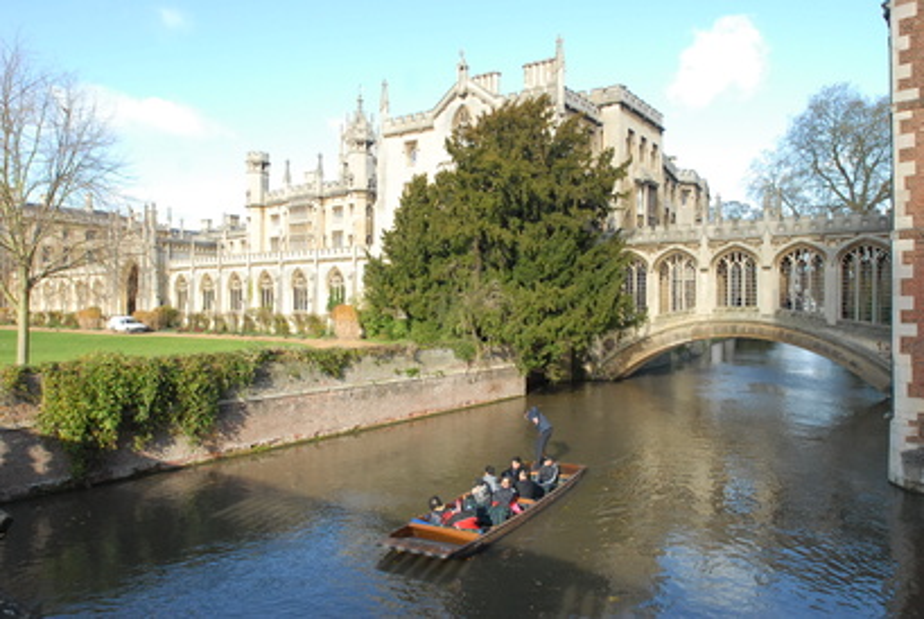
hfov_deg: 70.4
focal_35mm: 26
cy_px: 310
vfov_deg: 50.6
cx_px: 462
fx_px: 655
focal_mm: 17
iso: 800
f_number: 8
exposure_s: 1/640
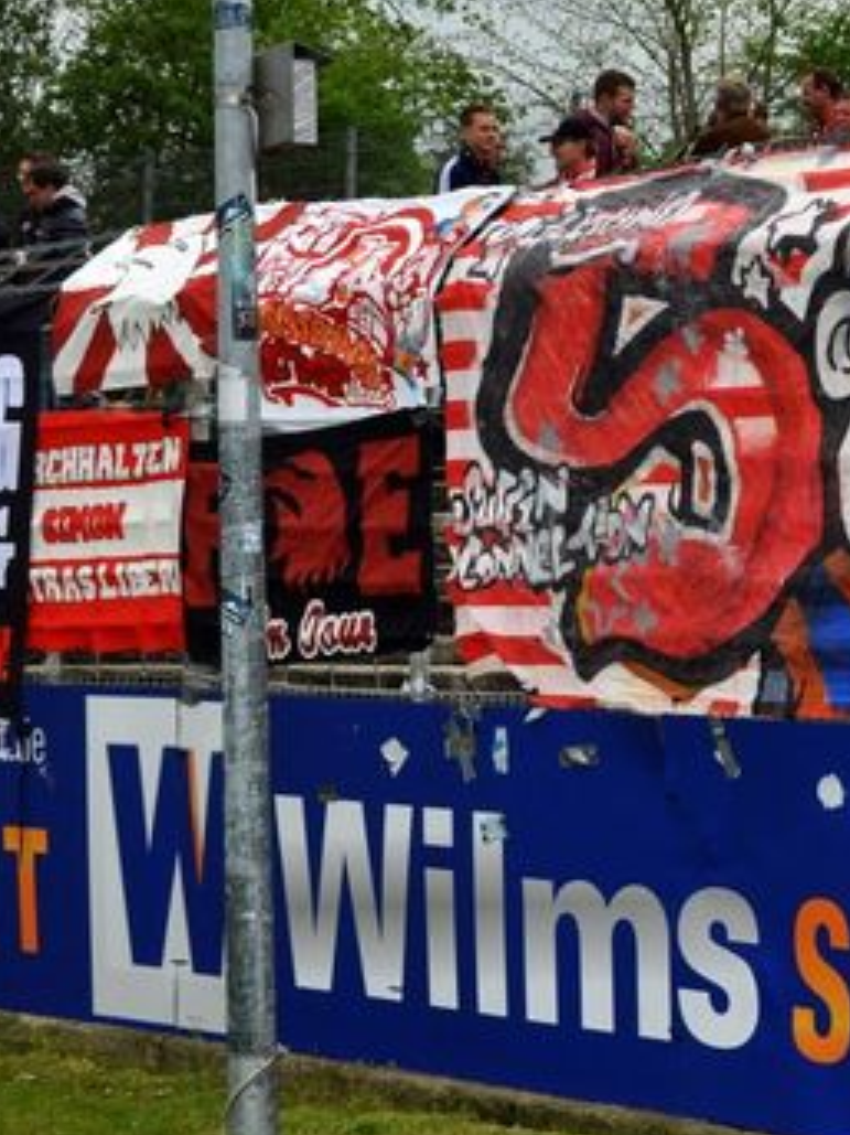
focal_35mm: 108
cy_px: 612
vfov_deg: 18.2
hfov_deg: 13.5
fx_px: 3532
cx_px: 919
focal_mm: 45
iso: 200
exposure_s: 1/200
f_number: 7.1
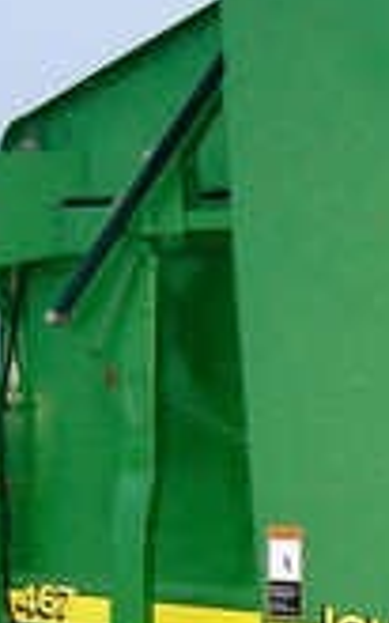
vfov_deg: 16.1
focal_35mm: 126
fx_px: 2139
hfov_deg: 10.0
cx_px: 616
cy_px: 680
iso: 140
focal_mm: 6
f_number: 2.7
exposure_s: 1/64
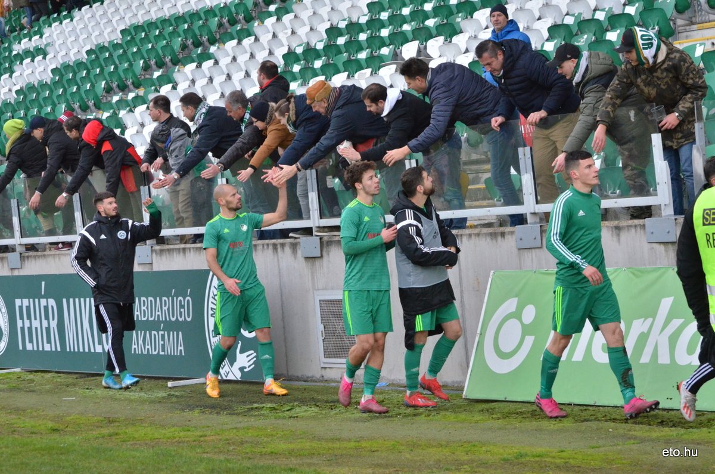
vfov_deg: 13.0
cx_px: 358
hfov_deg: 19.5
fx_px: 2081
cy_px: 237
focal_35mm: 105
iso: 3200
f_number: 7.1
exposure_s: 1/800
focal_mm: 70
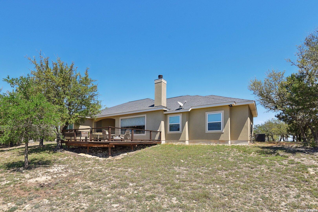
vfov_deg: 73.7
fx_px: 141
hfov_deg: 96.7
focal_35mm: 16
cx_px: 159
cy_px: 106
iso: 400
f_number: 8
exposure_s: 1/400
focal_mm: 16
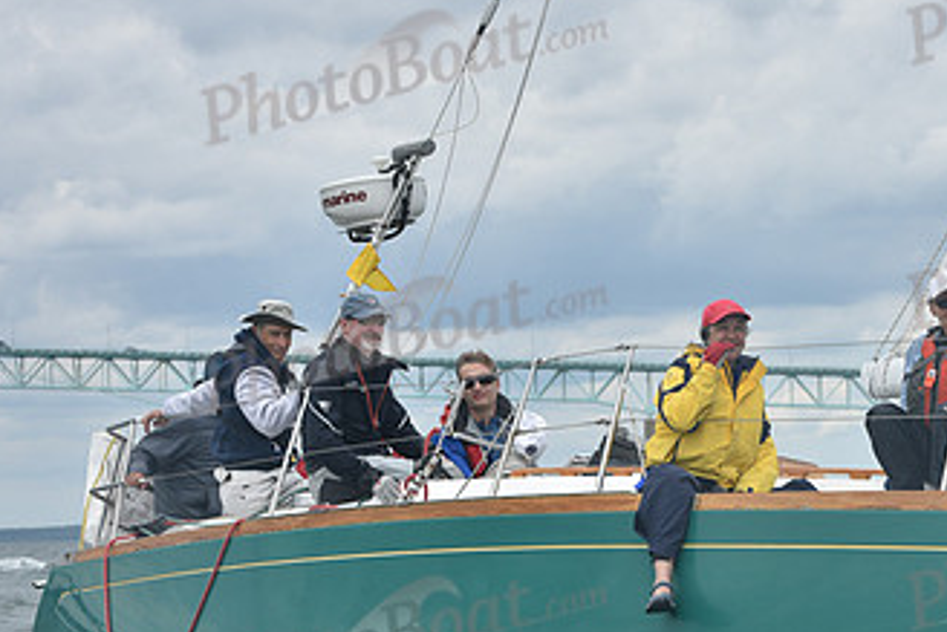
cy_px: 446
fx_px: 4000
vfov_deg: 9.0
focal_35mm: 152
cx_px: 759
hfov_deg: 13.4
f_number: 6.3
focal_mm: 86
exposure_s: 1/1000
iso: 250
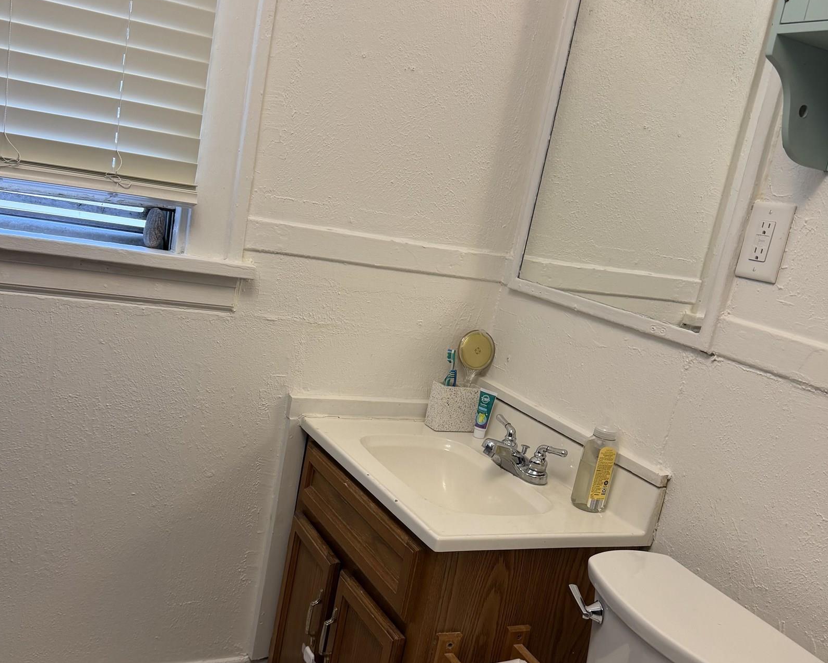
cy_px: 395
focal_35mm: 34
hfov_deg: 52.8
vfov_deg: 43.2
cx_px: 379
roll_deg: -10.7
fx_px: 833
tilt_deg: -13.0
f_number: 1.78
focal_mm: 6.76
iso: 125
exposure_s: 1/60
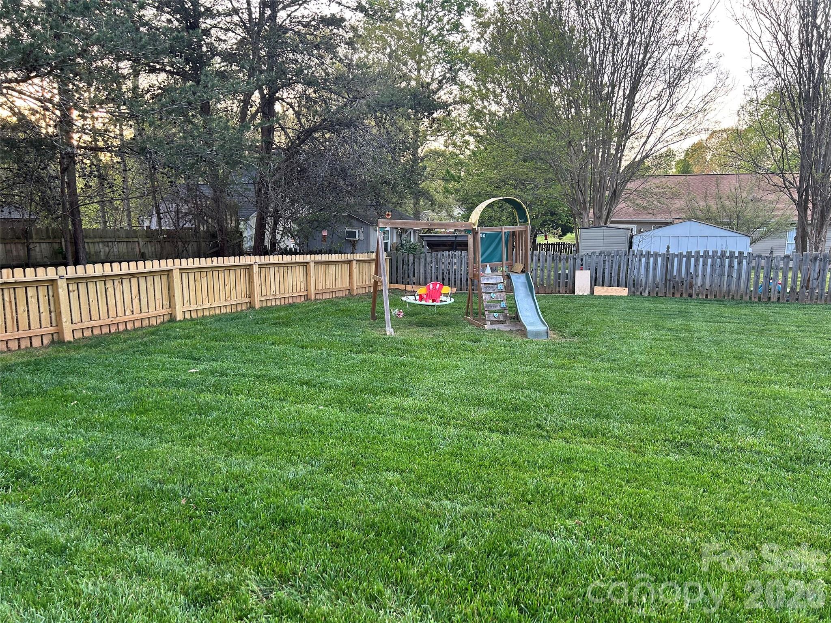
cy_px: 312
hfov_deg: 67.3
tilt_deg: -8.8
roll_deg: +0.9
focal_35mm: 26
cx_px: 416
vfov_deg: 53.1
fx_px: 624
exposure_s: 1/121
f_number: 1.5
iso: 80
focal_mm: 5.7
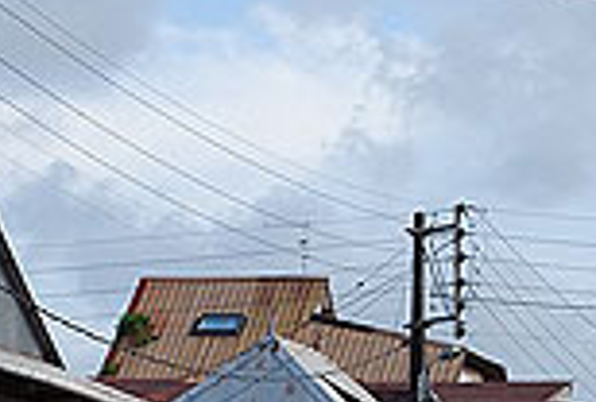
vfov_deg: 5.7
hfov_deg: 8.5
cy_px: 502
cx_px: 232
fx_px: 3997
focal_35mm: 240
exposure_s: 1/160
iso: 100
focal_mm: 55
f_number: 6.3
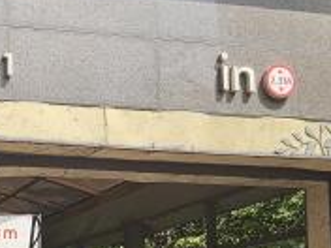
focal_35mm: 59
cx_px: -147
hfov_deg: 25.7
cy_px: 299
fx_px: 564
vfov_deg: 22.8
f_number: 2.2
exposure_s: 1/1182
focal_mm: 2.2
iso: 50
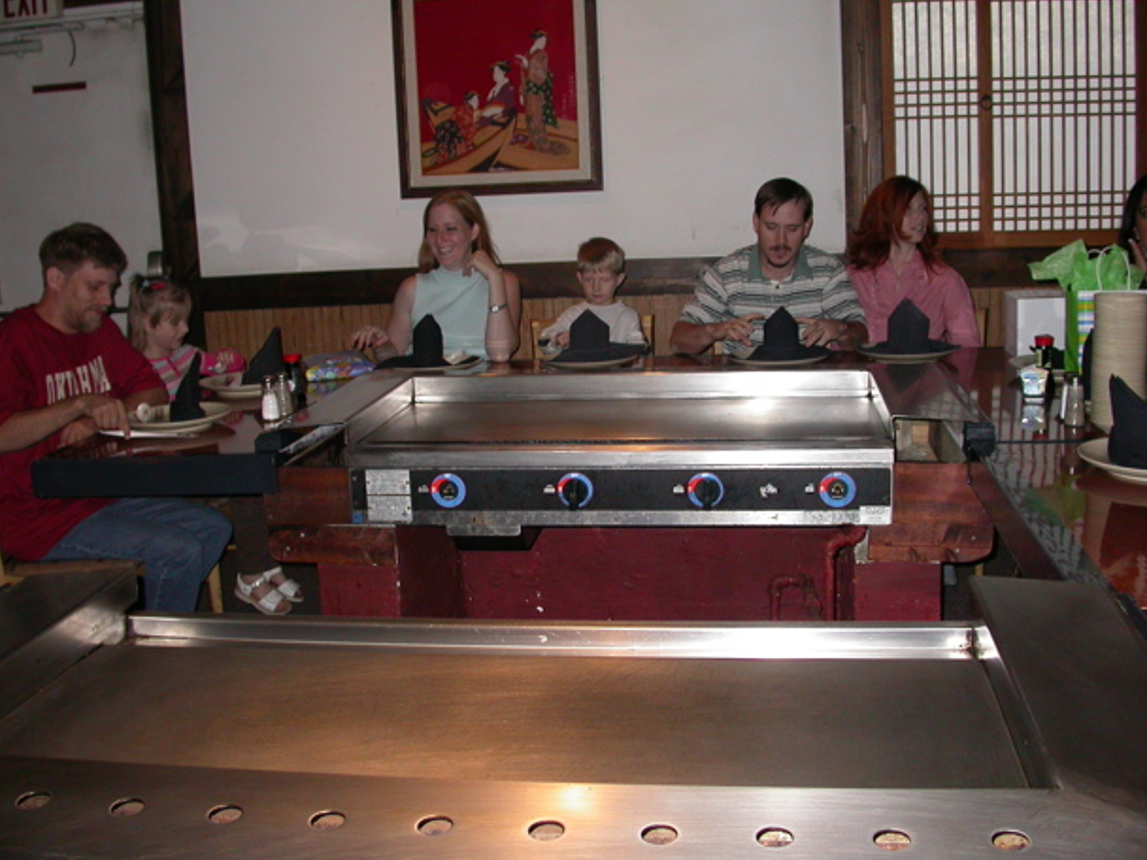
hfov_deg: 46.8
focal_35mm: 40
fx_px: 1325
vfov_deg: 36.0
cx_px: 583
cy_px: 432
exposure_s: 1/60
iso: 200
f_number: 2.6
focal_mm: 7.85
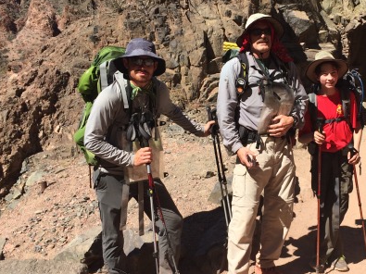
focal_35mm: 47
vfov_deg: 30.9
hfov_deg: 39.6
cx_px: 264
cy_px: 127
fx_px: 497
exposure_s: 1/1953
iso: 32
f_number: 2.2
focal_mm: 4.15
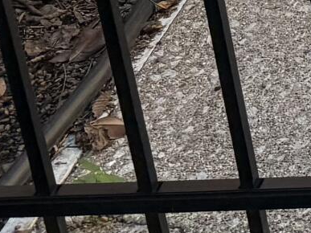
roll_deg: -0.6
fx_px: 1671
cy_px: -511
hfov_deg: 8.3
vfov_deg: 7.0
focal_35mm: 186
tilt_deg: -18.1
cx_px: 1046
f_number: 1.78
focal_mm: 6.76
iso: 100
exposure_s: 1/831
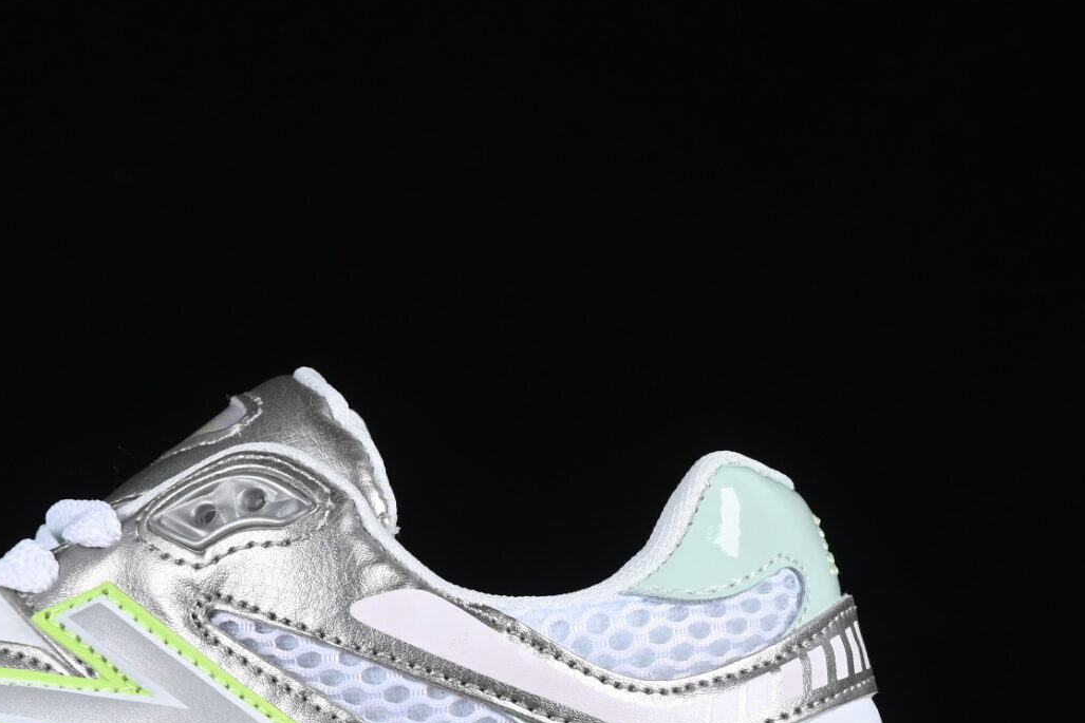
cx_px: 143
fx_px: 5636
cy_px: 591
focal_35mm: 187
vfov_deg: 7.3
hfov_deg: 10.9
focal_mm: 50
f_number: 8
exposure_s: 1/80
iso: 160
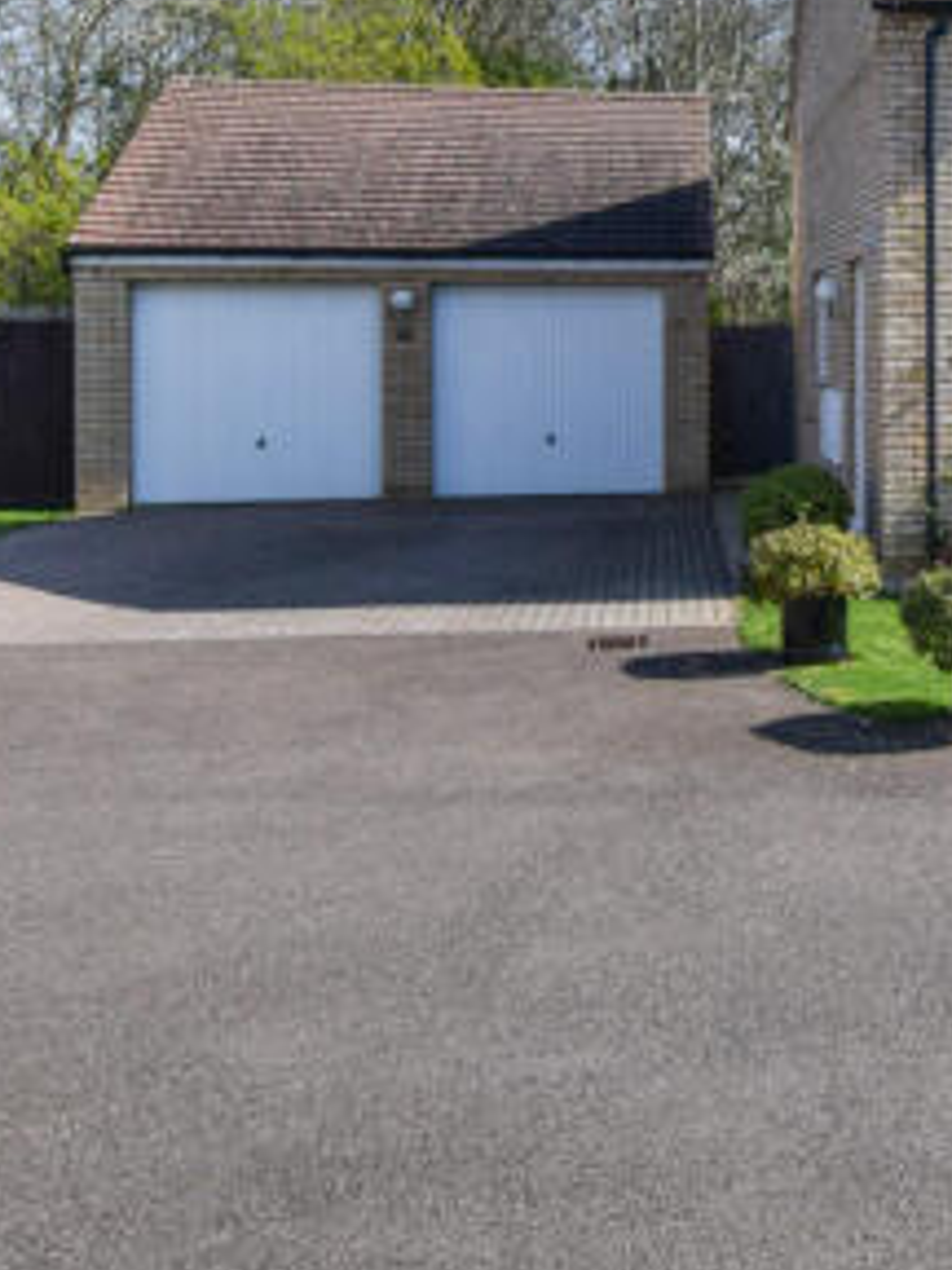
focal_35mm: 36
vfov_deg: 49.3
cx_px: 1029
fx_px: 1324
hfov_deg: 34.5
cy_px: 329
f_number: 9
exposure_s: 1/320
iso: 200
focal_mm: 11
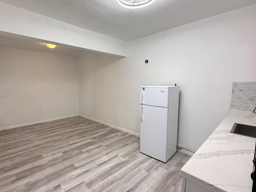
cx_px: 105
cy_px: 96
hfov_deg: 86.9
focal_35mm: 18
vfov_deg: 71.6
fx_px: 133
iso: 320
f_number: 2.2
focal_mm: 2.22
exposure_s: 1/120
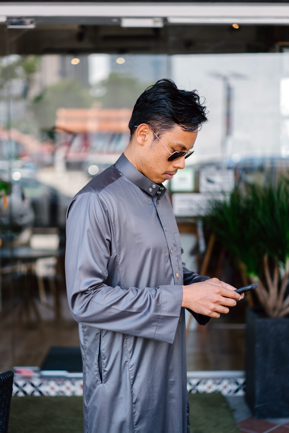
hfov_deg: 24.6
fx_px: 662
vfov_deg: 36.2
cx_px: 144
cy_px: 216
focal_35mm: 55
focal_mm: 55
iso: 50
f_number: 1.8
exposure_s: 1/160
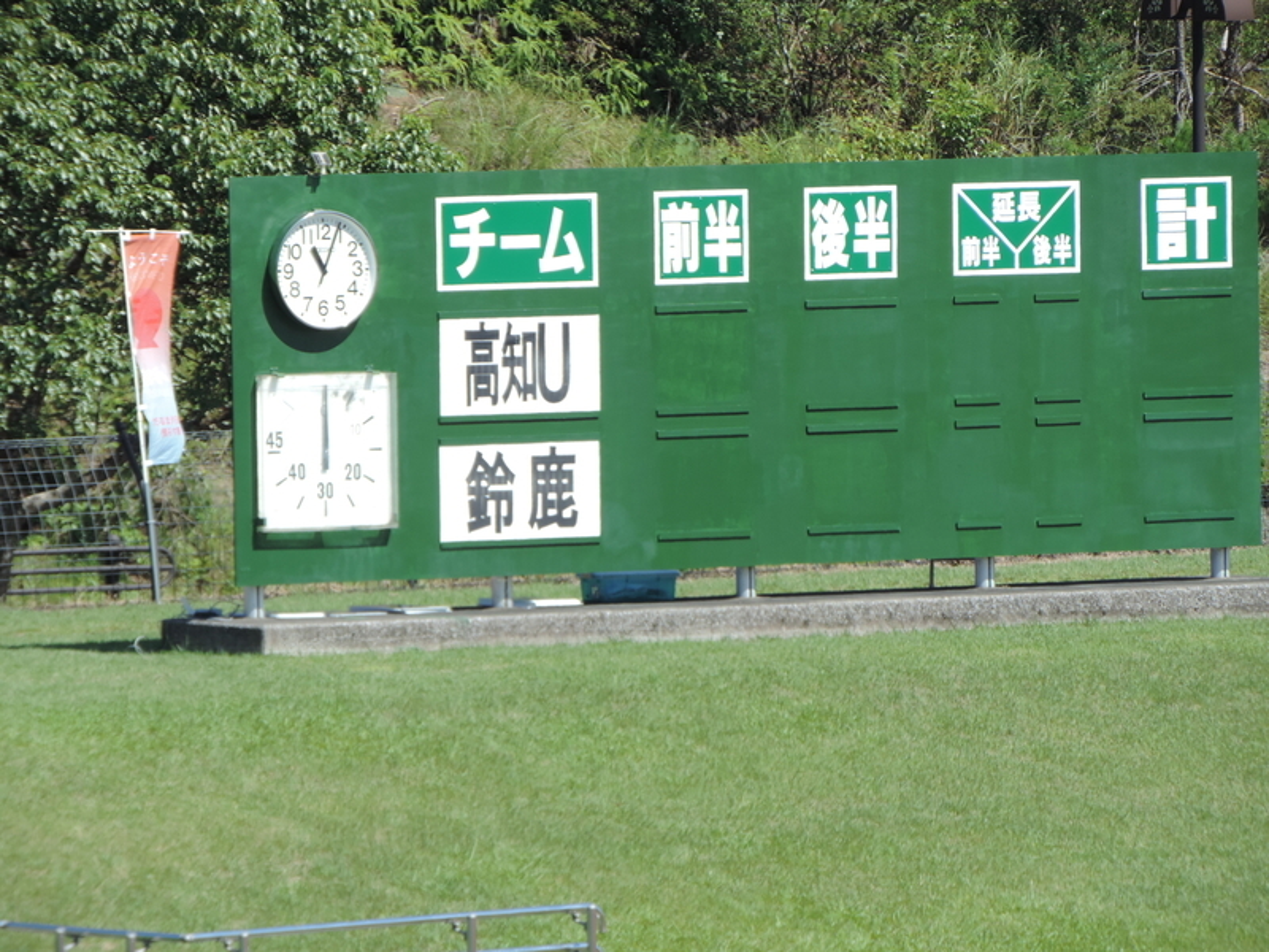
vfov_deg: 3.4
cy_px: 476
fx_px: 15947
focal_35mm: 435
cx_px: 634
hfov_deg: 4.6
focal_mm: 77.5
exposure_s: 1/320
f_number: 4.9
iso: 80
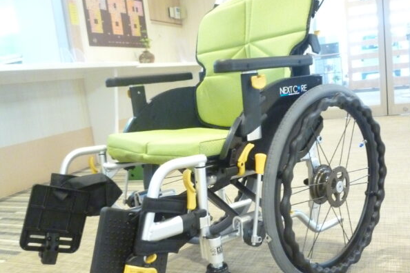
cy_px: 152
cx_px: 206
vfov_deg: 37.8
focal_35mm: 35
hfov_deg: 54.4
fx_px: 399
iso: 800
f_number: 2.8
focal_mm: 4.5
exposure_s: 1/30
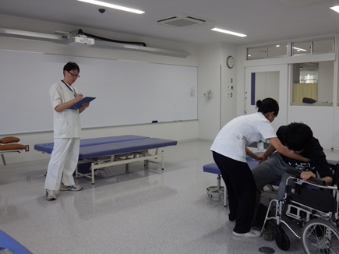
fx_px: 343
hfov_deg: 52.6
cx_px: 173
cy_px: 127
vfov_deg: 40.7
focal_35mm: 35
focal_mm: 6.2
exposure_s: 1/100
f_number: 3.4
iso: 200
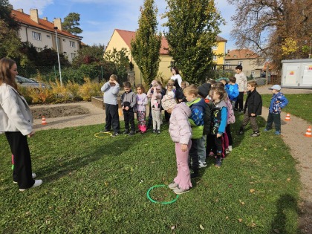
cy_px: 117
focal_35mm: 23
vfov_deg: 58.9
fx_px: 207
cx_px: 156
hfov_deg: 73.9
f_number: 1.8
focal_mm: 5.4
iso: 25
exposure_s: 1/1297
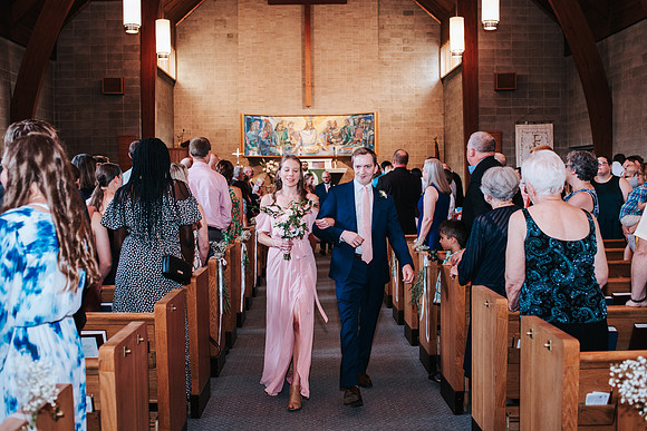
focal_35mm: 37
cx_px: 310
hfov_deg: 51.9
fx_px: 664
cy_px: 209
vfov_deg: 36.0
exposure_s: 1/125
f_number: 3.2
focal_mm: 35
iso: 1000
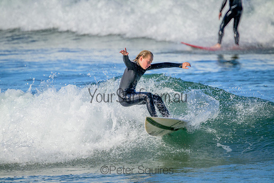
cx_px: 137
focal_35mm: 800
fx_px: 6090
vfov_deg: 1.7
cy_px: 92
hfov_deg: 2.6
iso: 1100
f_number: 11
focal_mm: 800
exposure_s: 1/1250
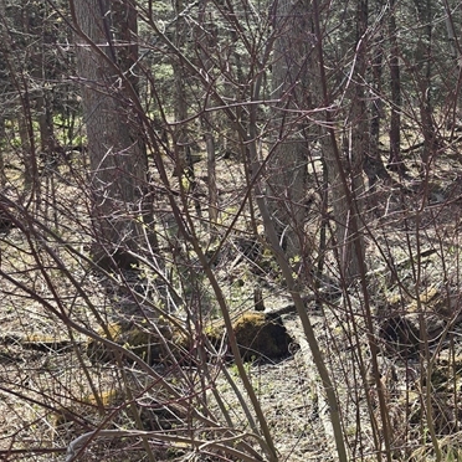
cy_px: 214
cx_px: 601
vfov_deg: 30.5
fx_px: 846
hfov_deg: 26.1
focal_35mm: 56
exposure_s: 1/277
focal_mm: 6.3
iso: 12
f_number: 1.7
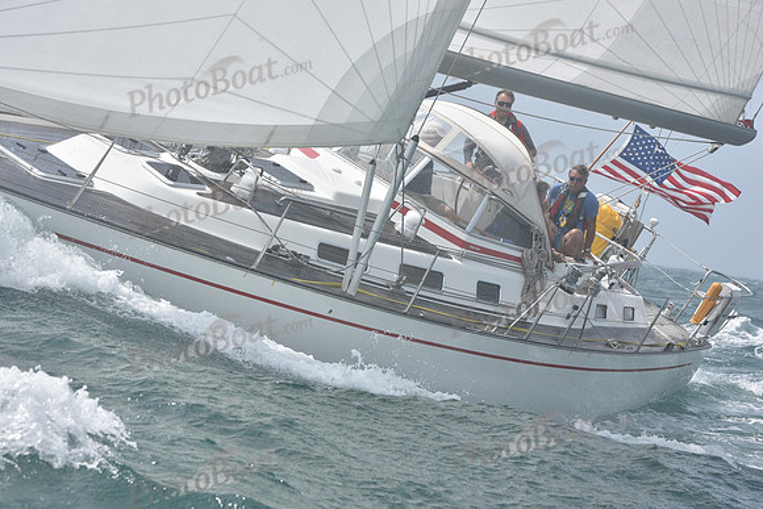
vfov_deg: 12.2
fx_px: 2374
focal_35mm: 112
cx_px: 382
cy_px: 254
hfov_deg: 18.3
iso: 320
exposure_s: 1/800
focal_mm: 112
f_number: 11
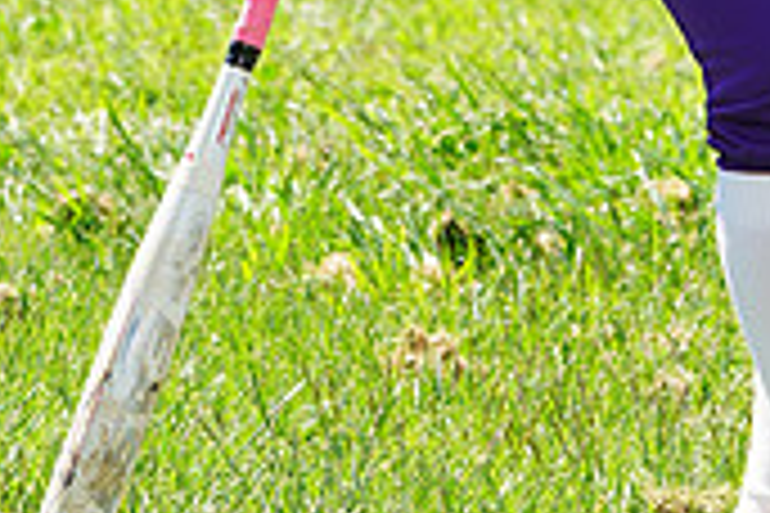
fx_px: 13089
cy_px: -558
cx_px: 585
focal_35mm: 612
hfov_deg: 3.4
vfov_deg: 2.2
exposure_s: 1/200
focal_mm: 181
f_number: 9
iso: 200
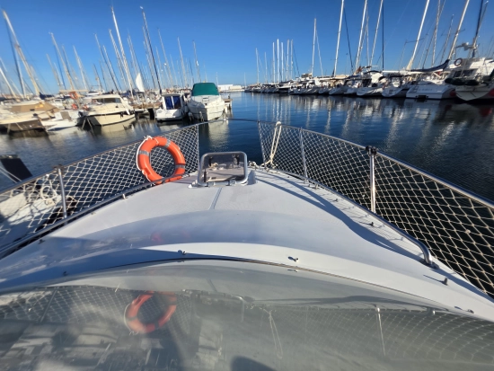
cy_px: 186
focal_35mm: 13
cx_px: 247
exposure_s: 1/2614
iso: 40
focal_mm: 2.2
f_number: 1.9
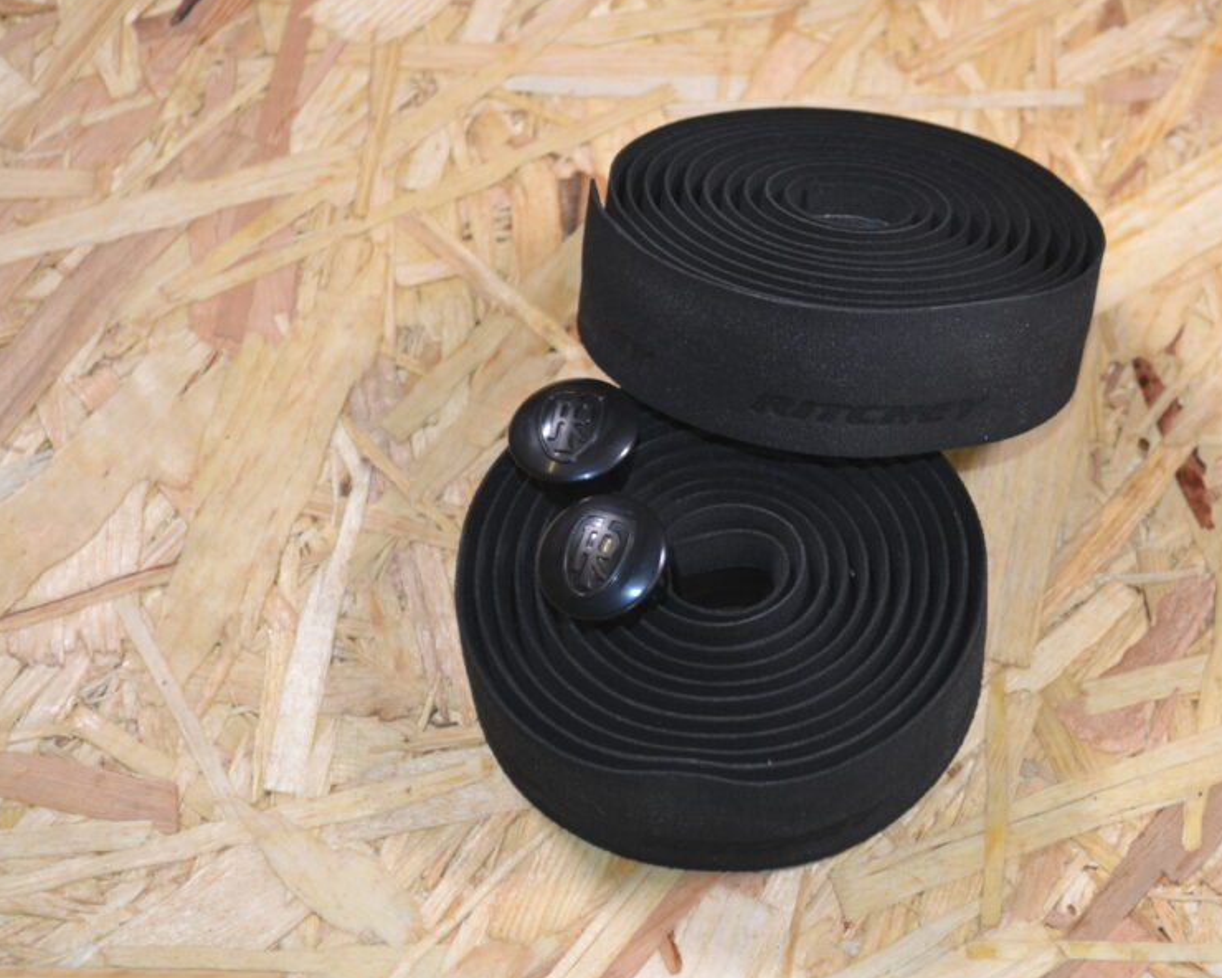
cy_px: 463
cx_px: 806
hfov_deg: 21.7
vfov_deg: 17.5
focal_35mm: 88
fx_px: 3170
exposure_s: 1/60
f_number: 5.3
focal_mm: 45
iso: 640
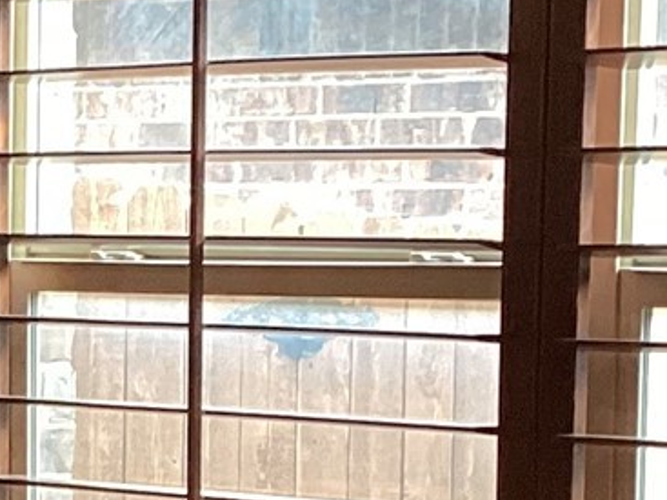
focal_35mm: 173
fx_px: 3332
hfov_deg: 11.1
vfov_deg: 8.5
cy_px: 564
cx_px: -202
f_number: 2.4
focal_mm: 3.3
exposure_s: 1/60
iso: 100
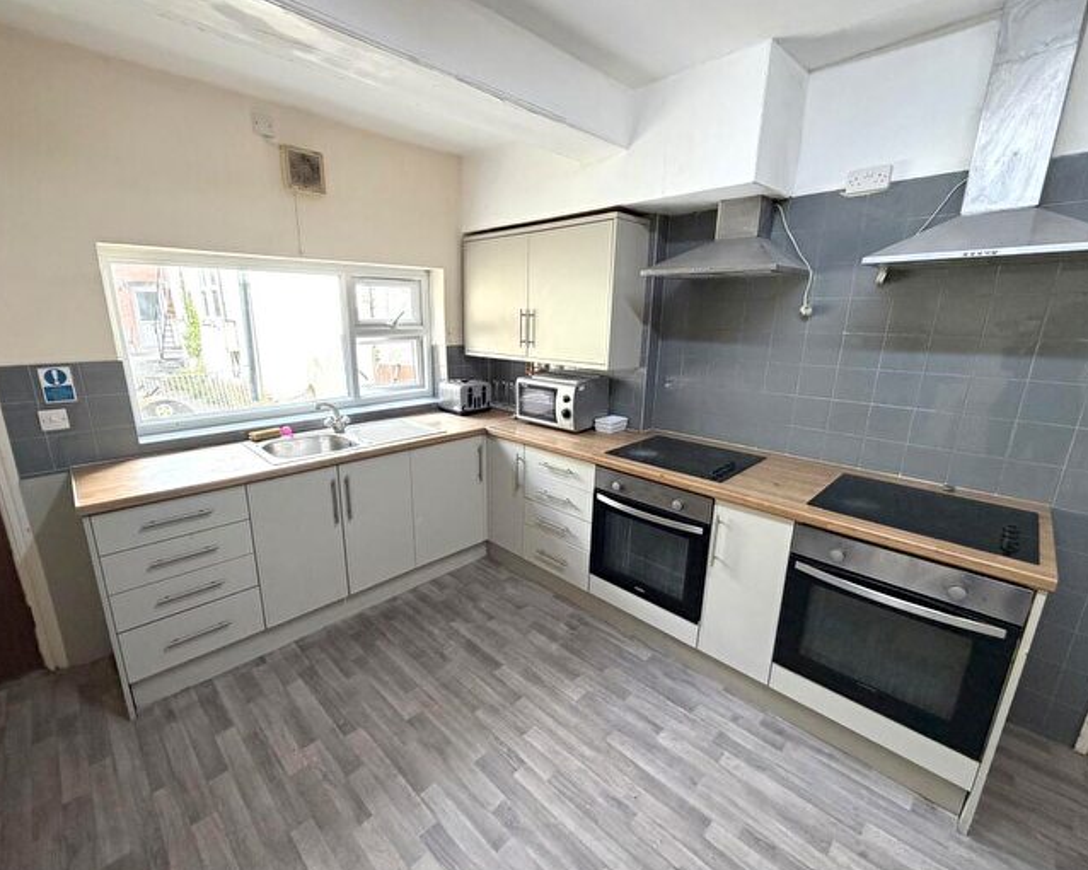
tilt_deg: -15.2
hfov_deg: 96.8
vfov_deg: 84.0
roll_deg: -1.3
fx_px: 483
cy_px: 441
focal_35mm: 15
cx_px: 522
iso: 250
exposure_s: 1/121
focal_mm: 2.22
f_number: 2.2
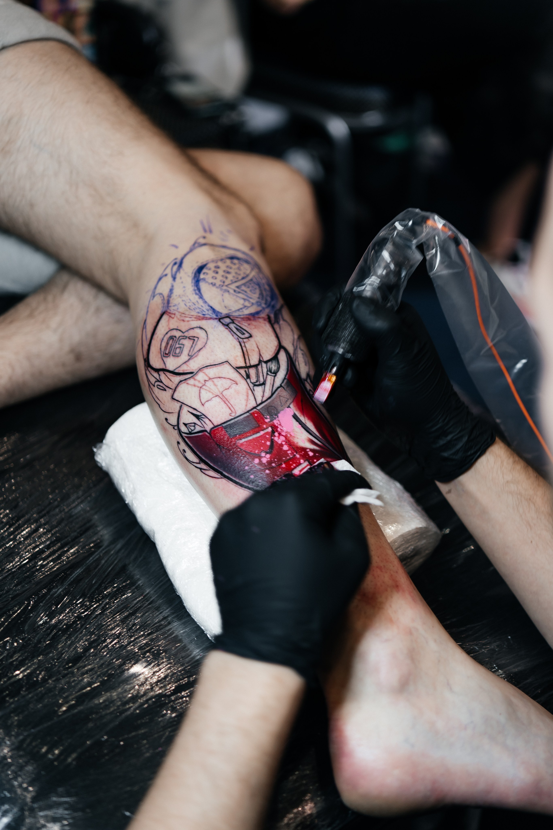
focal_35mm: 45
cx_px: 276
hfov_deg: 29.9
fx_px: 1037
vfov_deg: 43.6
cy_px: 415
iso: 160
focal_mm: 45
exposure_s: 1/60
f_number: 1.8
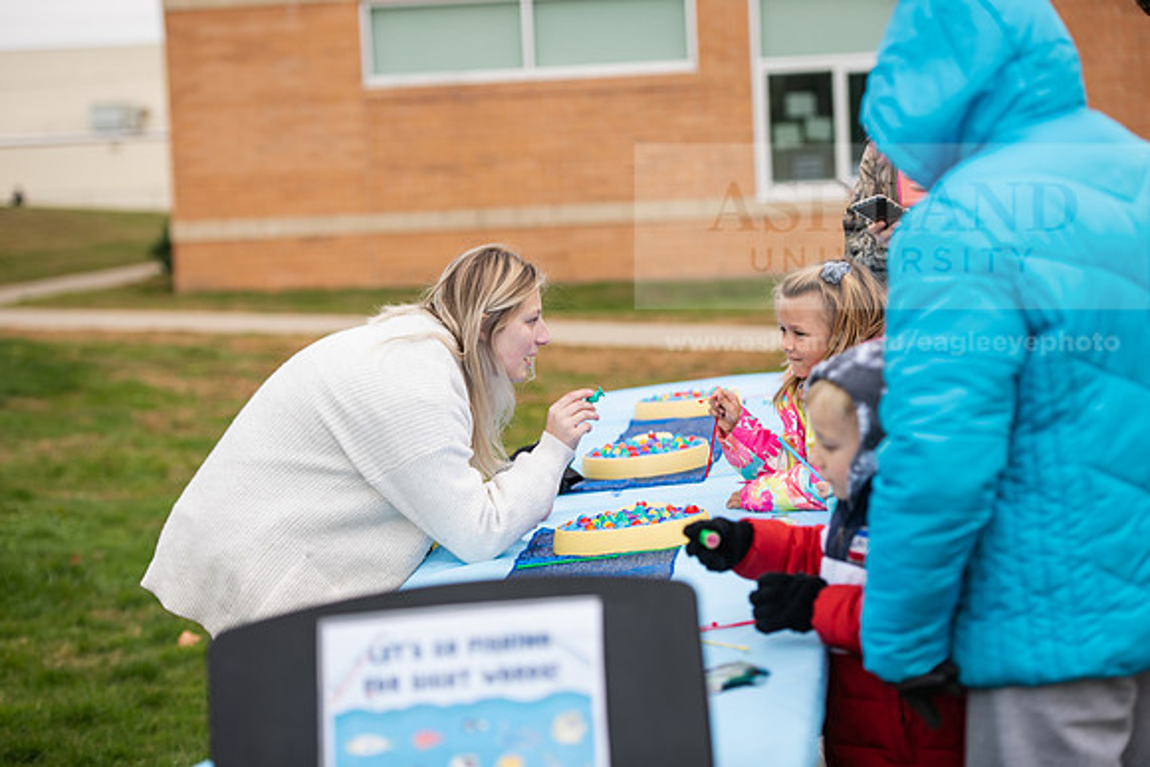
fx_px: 2876
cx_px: 575
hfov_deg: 22.6
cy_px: 384
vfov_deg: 15.2
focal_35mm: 90
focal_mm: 90
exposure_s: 1/250
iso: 250
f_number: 3.2
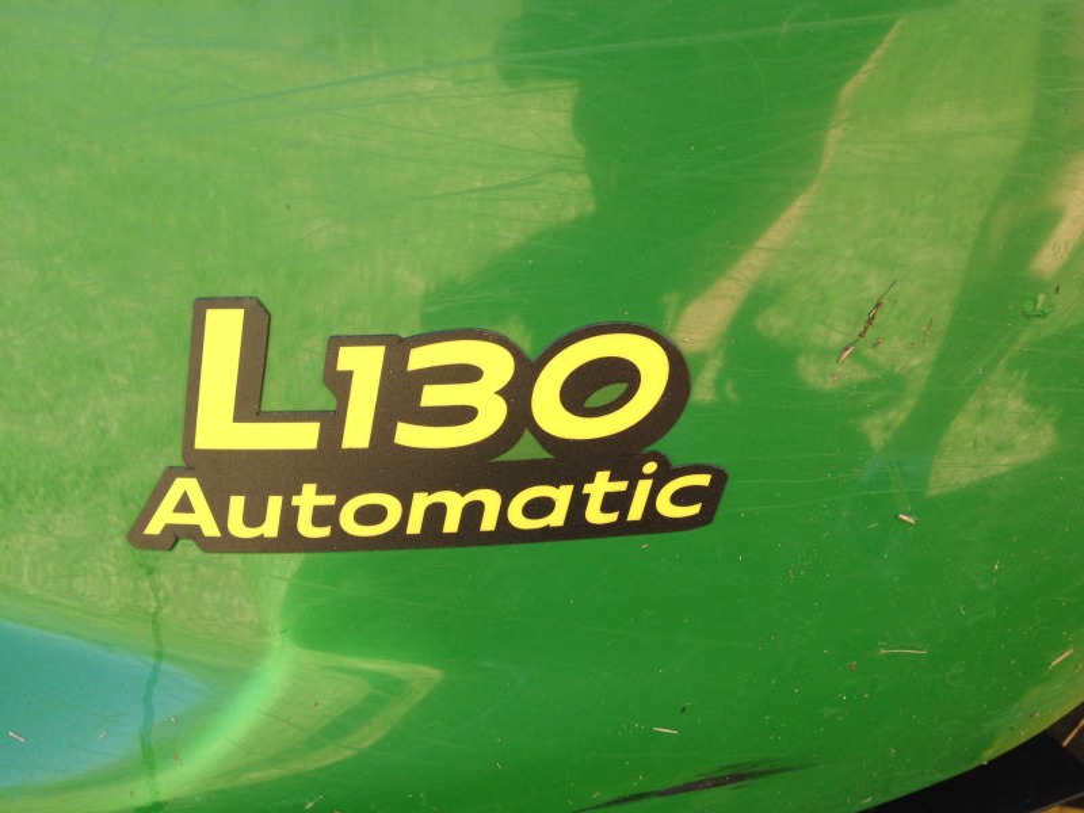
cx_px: 542
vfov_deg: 40.7
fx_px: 1096
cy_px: 406
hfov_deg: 52.6
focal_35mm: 35
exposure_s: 1/161
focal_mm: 4.28
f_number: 2.4
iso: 50
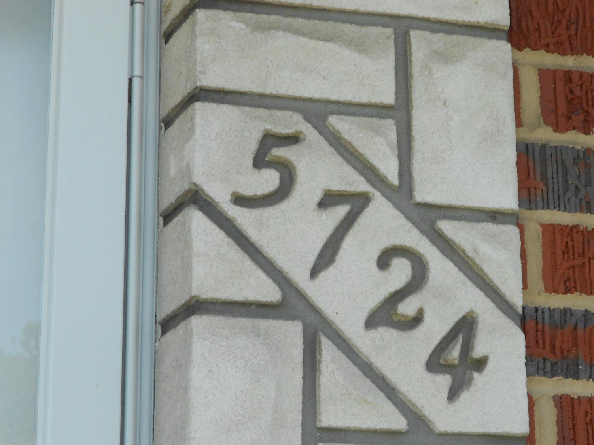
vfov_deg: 16.4
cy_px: 284
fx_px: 1544
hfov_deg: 21.7
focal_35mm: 90
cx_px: 373
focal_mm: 11.6
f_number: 5.3
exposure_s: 1/160
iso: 80
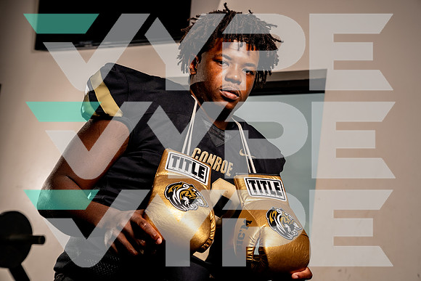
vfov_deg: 23.4
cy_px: 140
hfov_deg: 34.5
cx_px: 210
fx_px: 678
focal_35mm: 58
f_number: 5.6
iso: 100
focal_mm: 58
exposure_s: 1/320
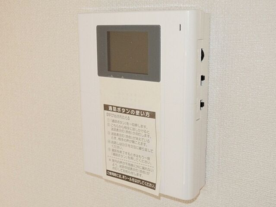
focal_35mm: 50
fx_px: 399
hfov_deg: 38.2
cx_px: 138
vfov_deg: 29.1
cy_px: 104
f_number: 3.7
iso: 100
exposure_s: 1/50
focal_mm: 9
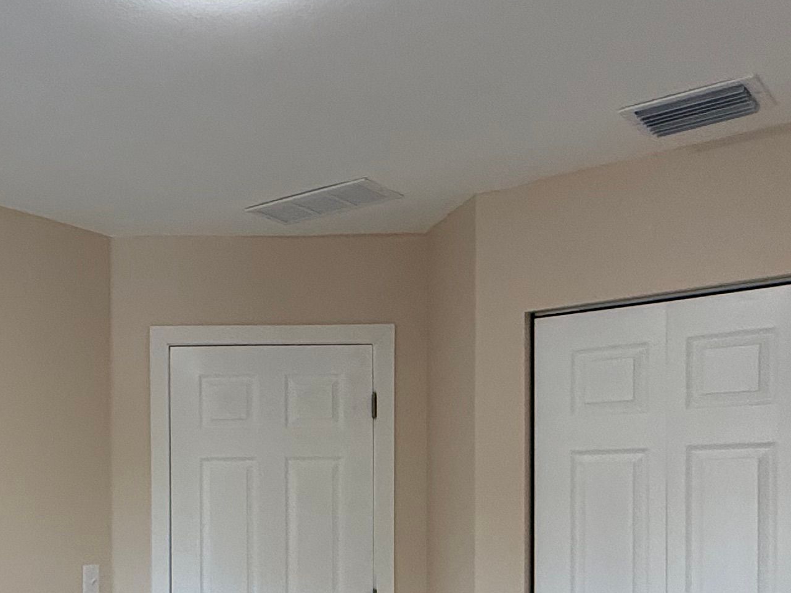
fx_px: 1005
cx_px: 94
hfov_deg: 40.1
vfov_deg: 31.5
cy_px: 520
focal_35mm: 44
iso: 200
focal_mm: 2.22
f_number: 2.2
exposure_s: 1/120
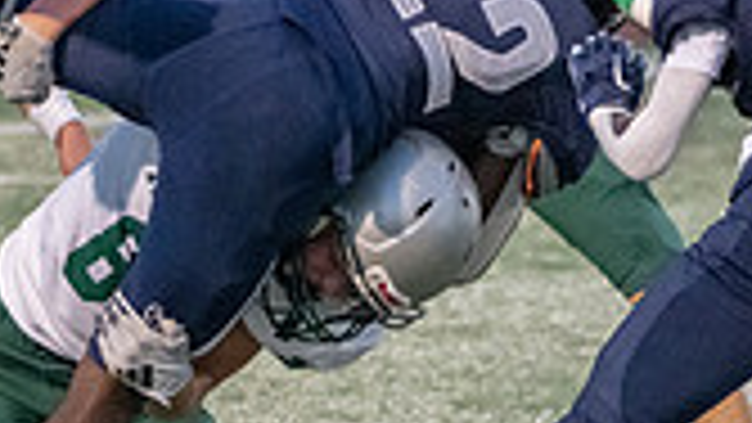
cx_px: 221
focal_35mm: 540
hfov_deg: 4.0
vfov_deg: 2.3
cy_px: 290
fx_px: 10769
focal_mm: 148
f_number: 5
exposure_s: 1/1000
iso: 10000
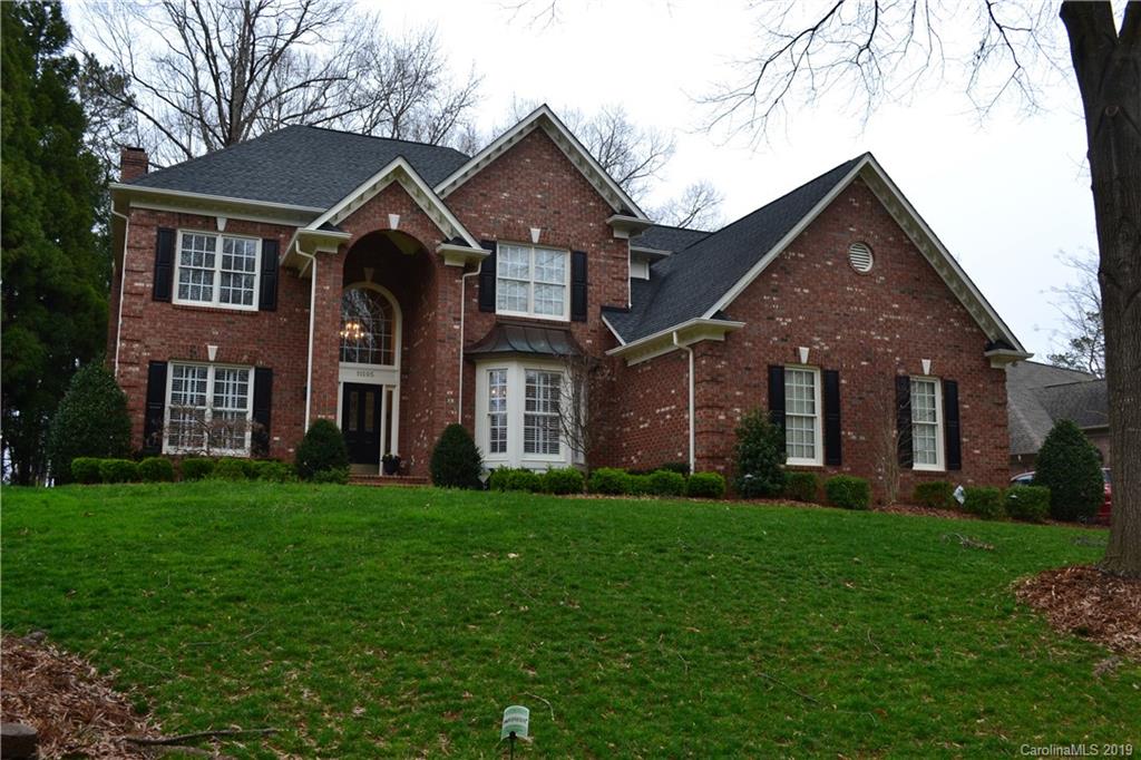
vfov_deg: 39.9
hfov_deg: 57.2
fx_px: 1046
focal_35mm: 33
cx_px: 570
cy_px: 380
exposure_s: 1/80
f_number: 8
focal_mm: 22
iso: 400
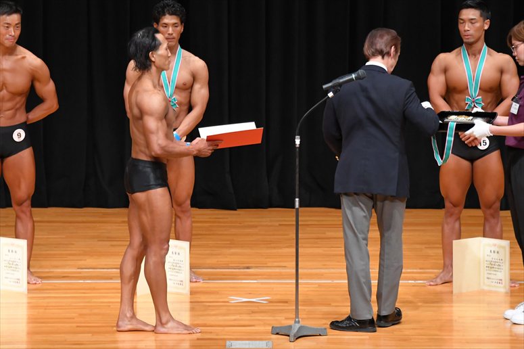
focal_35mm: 270
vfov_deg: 5.1
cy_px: 174
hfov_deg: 7.6
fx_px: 3928
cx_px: 262
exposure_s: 1/400
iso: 4000
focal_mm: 180
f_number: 5.6
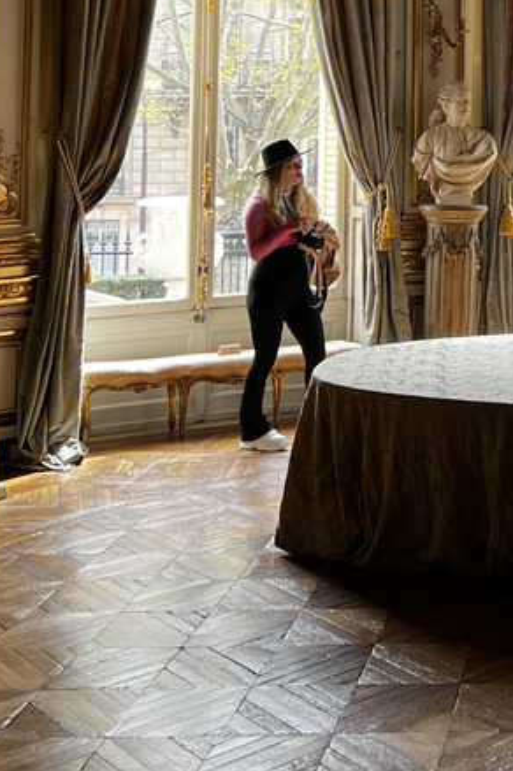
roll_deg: +0.3
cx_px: 639
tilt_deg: +4.1
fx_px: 1584
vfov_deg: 25.9
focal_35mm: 74
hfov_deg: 17.4
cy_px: -11
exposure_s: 1/100
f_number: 1.5
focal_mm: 5.7
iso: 40
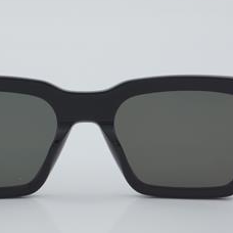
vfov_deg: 14.2
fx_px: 935
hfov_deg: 14.2
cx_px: 87
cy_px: 121
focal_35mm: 123
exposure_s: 1/4
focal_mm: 55
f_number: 32
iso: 100
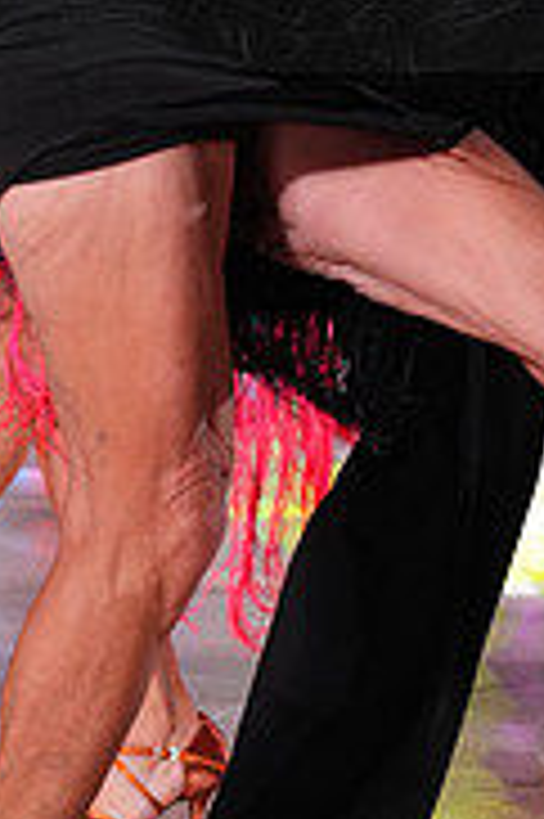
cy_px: -76
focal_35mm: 223
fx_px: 5064
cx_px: 497
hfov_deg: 6.1
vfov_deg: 9.2
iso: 2000
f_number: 4
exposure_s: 1/400
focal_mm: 70
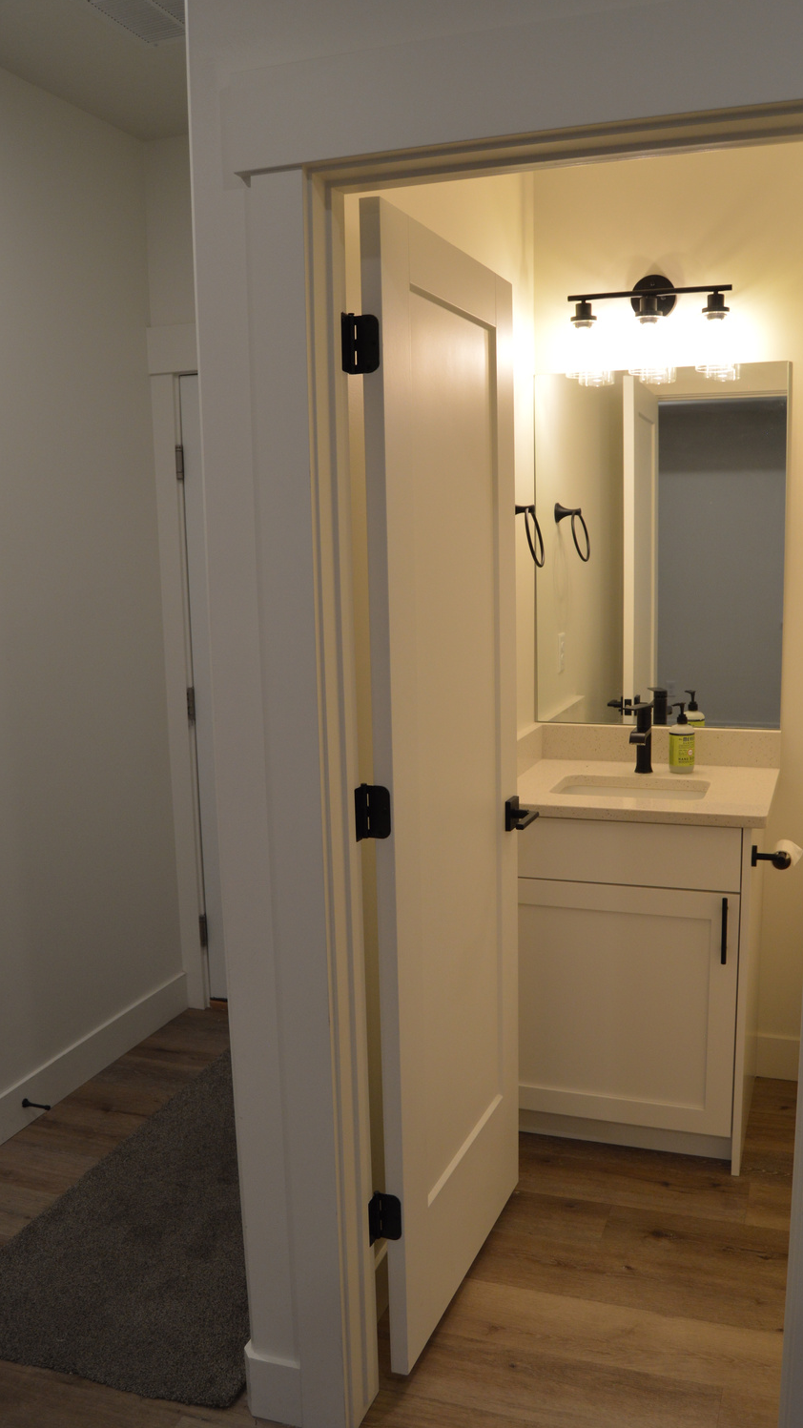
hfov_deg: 40.2
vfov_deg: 66.1
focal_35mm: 29
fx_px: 1098
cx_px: 432
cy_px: 719
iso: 400
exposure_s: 1/80
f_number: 4.5
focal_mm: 18
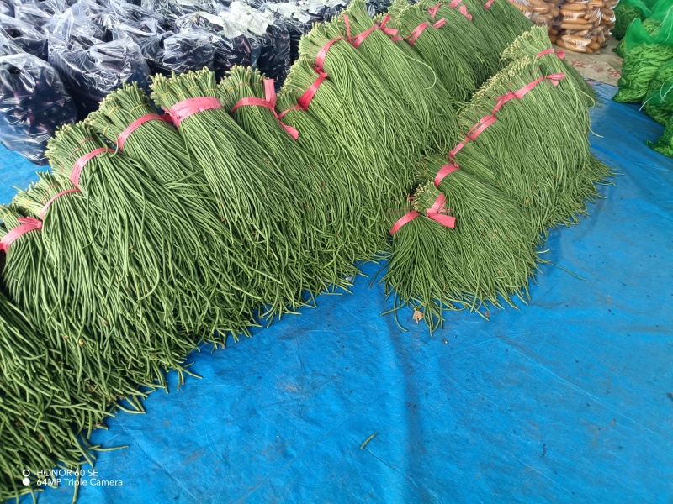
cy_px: 252
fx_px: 505
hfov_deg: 67.3
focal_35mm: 26
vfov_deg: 53.1
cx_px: 336
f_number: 1.8
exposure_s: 1/50
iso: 390
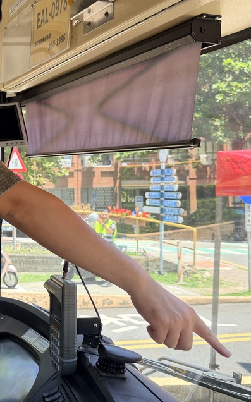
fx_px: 526
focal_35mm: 48
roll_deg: +1.6
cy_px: 185
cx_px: 9
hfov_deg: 25.7
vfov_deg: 41.8
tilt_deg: +1.1
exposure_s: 1/671
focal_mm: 6.76
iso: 100
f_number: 1.78
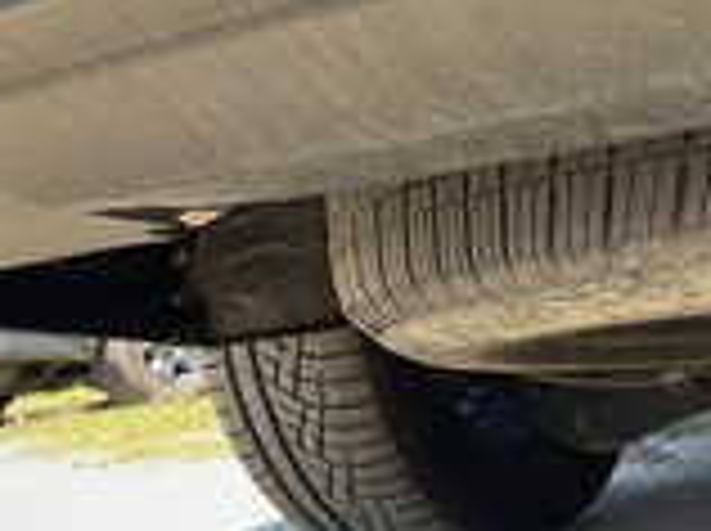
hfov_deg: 28.5
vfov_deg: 22.1
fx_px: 1354
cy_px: 166
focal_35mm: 66
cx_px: 612
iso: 50
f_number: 1.6
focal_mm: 5.1
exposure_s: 1/322
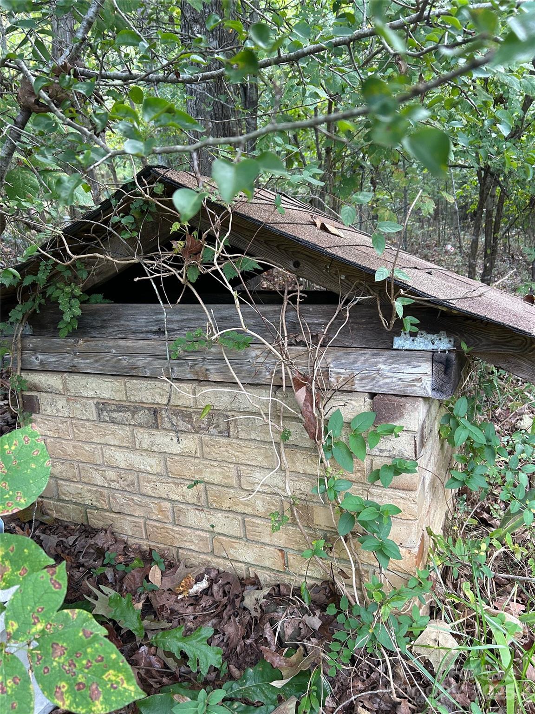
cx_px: 268
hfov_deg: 53.1
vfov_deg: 67.3
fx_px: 536
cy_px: 357
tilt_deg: -18.1
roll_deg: +3.7
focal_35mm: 26
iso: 125
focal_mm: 5.7
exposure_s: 1/89
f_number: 1.5
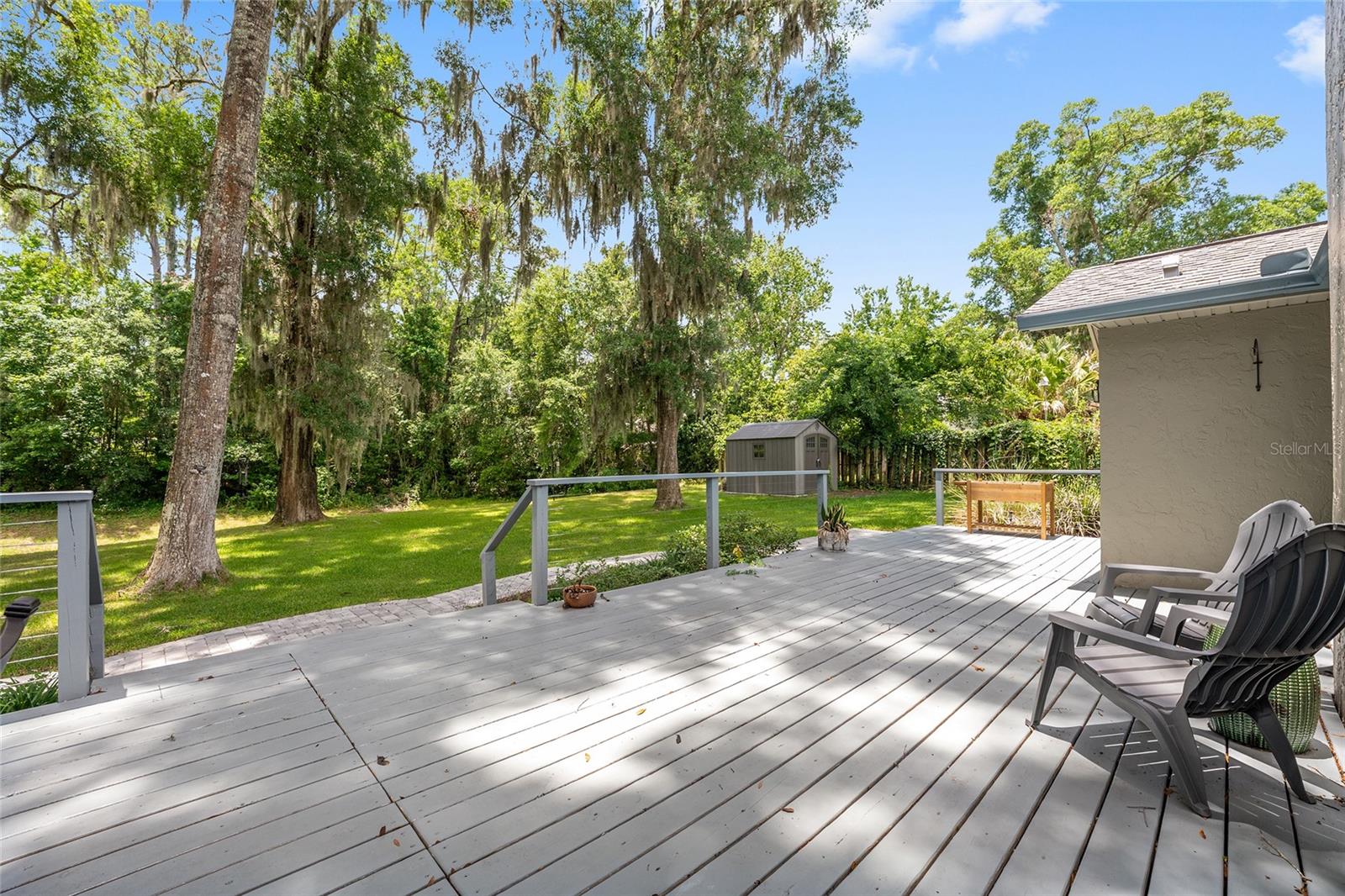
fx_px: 523
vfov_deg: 81.2
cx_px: 672
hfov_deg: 104.3
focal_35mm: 14
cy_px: 448
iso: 500
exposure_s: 1/160
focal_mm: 14
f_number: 8
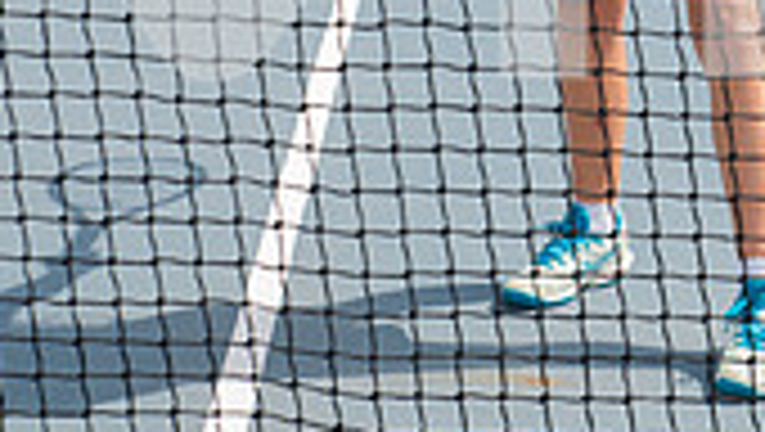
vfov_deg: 8.7
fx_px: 2700
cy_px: -374
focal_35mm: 133
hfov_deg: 16.0
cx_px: 662
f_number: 5.6
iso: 100
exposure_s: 1/400
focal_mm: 48
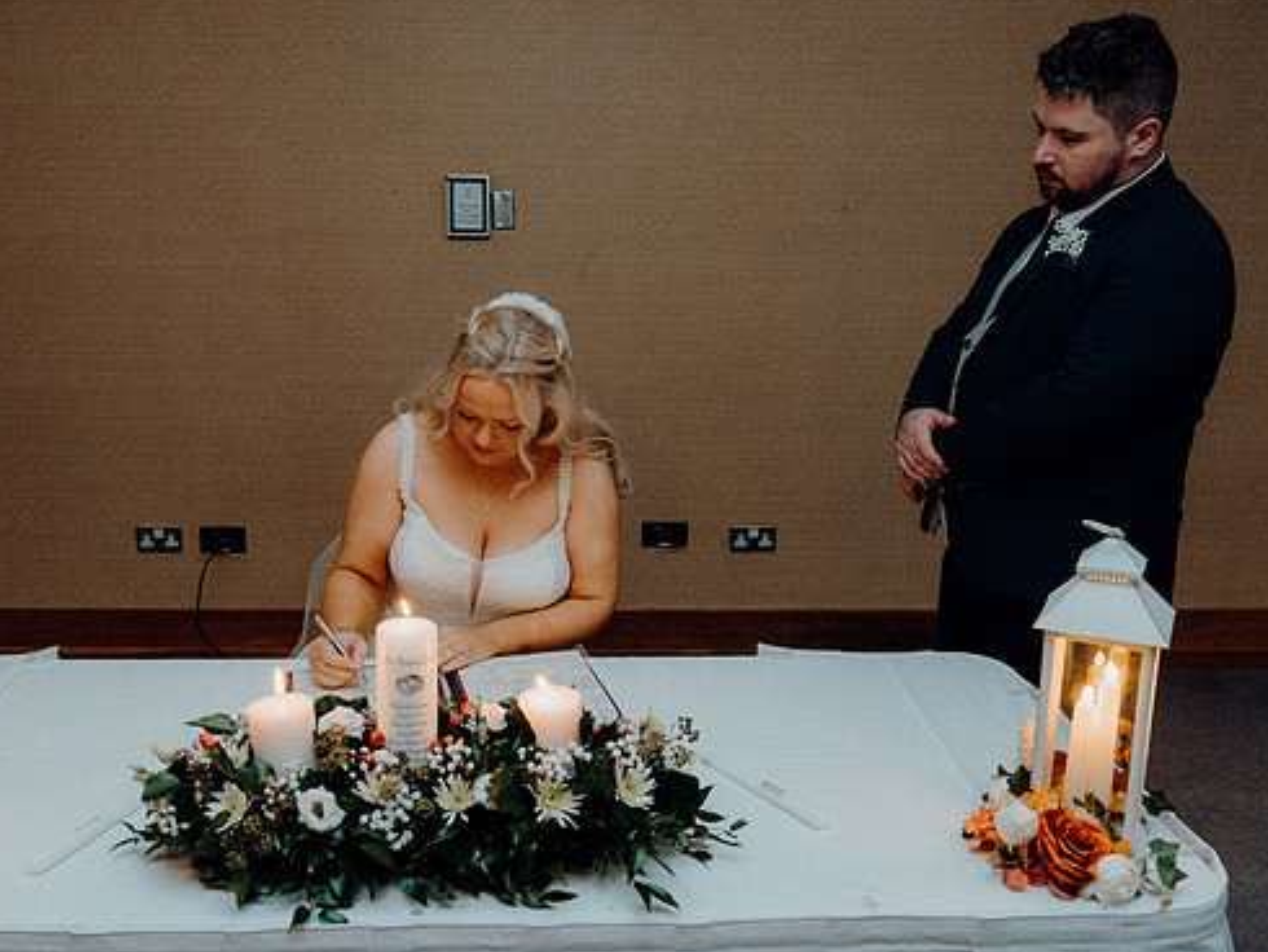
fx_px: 1209
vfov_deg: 43.0
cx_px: 556
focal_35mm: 33
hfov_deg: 55.2
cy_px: 482
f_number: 3.5
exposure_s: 1/160
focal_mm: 29
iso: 2500
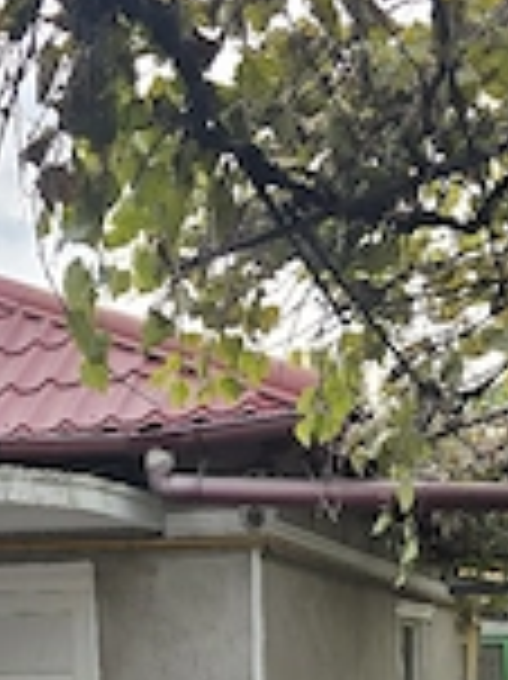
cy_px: 730
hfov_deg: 24.0
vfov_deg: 29.0
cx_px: 270
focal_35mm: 61
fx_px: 1195
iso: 12
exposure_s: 1/625
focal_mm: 6.3
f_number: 1.7
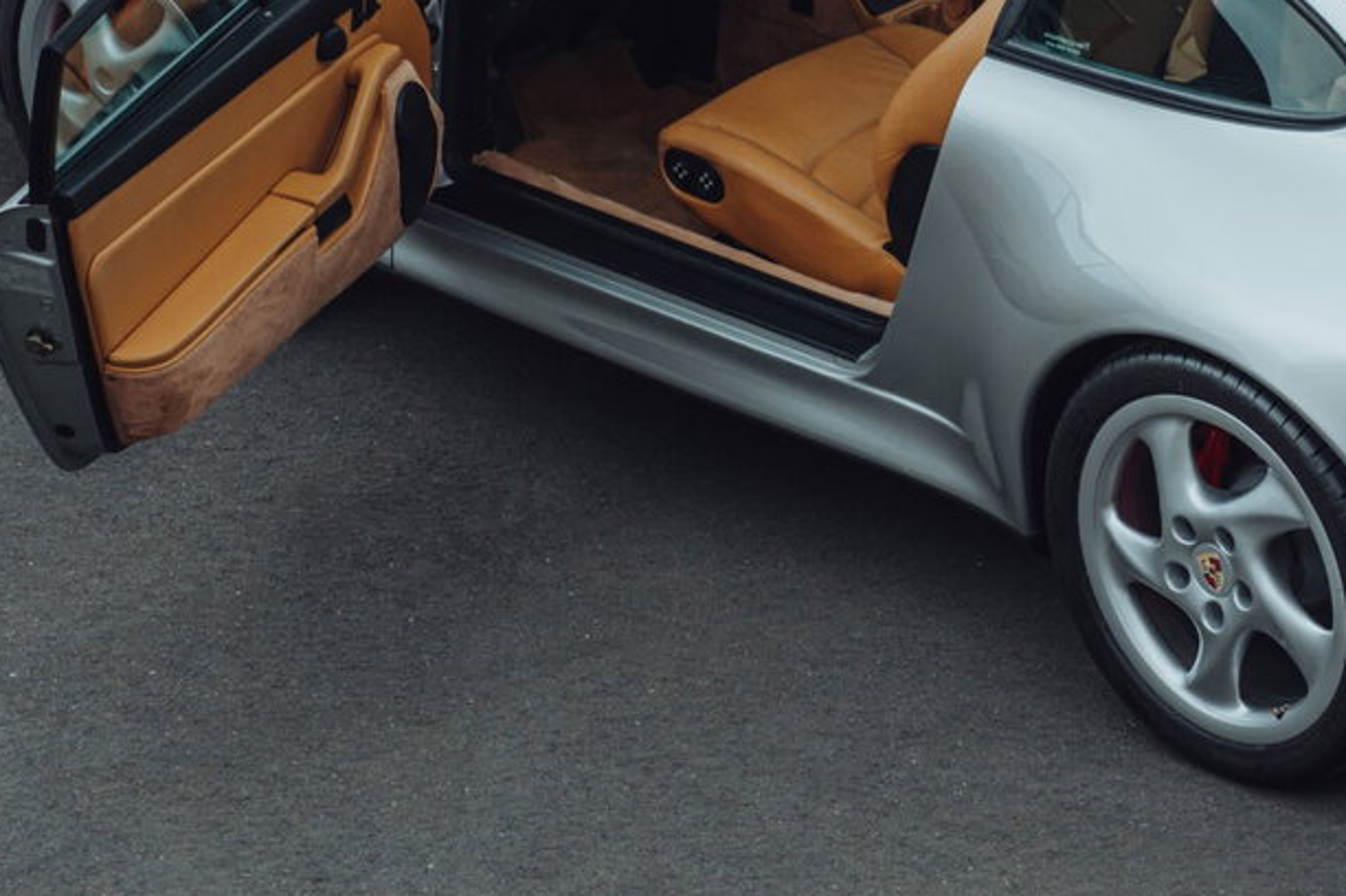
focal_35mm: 270
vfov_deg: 5.1
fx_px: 10089
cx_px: 1171
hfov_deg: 7.6
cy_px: 41
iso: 200
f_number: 5.6
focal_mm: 92
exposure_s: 1/125
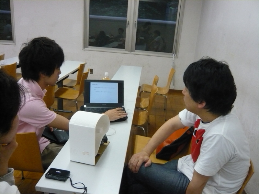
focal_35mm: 28
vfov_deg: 49.7
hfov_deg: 63.4
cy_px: 97
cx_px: 130
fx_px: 209
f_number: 2.8
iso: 400
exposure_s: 1/80
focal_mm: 4.6
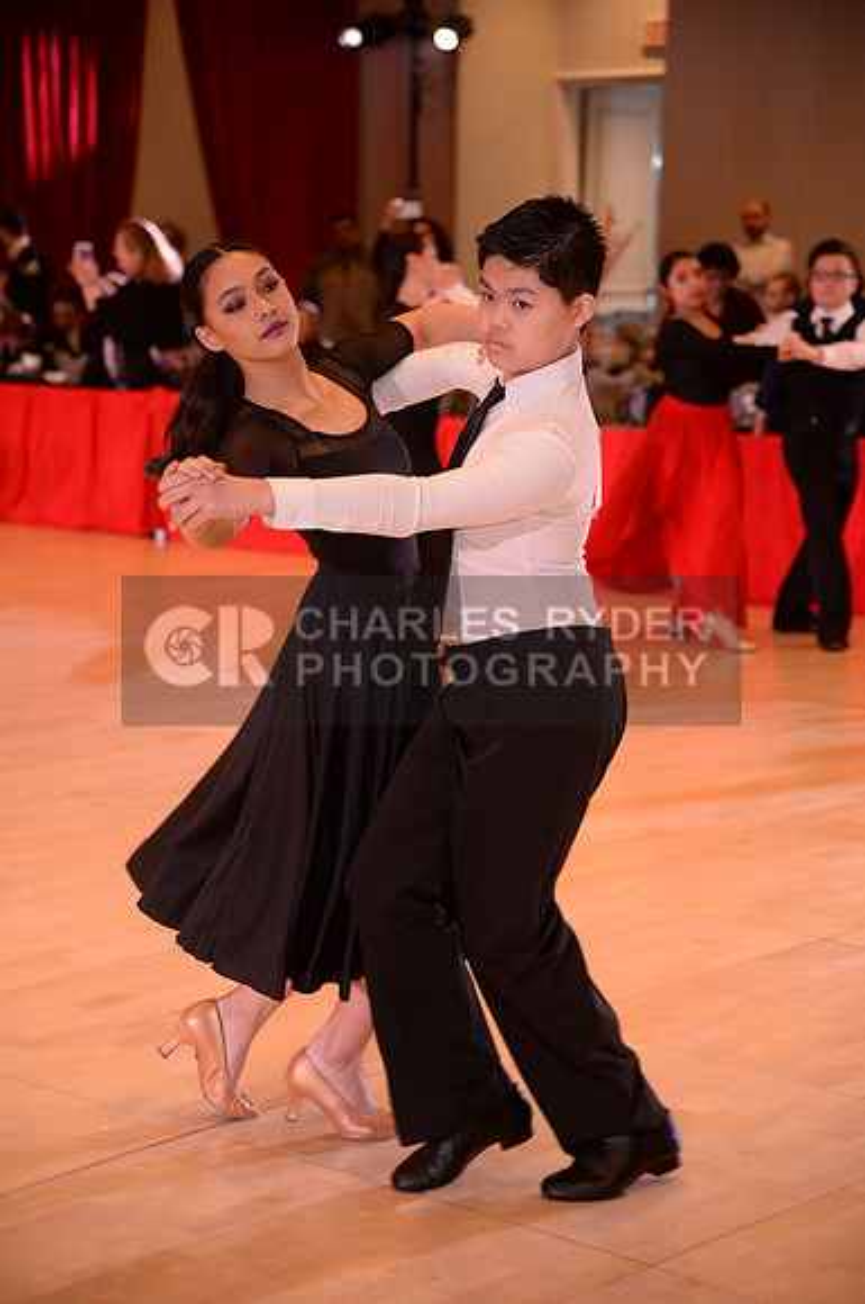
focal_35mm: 85
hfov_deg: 16.0
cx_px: 432
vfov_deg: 23.9
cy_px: 652
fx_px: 3072
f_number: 4
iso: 2000
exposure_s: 1/250
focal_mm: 85
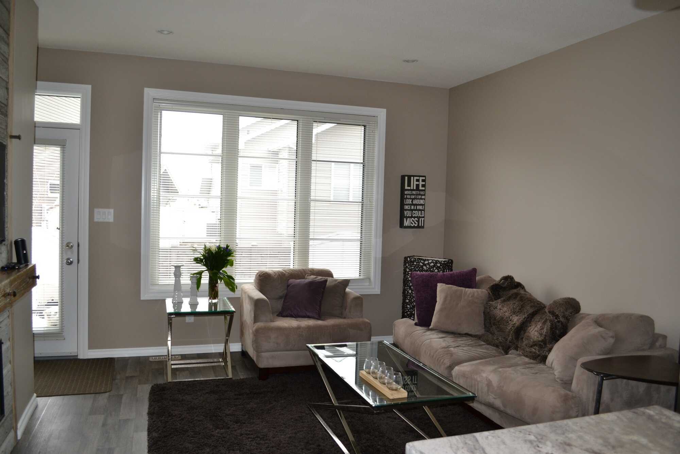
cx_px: 340
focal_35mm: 27
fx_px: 510
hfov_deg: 67.4
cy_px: 227
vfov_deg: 47.9
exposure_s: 1/125
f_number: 4
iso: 320
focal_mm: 18
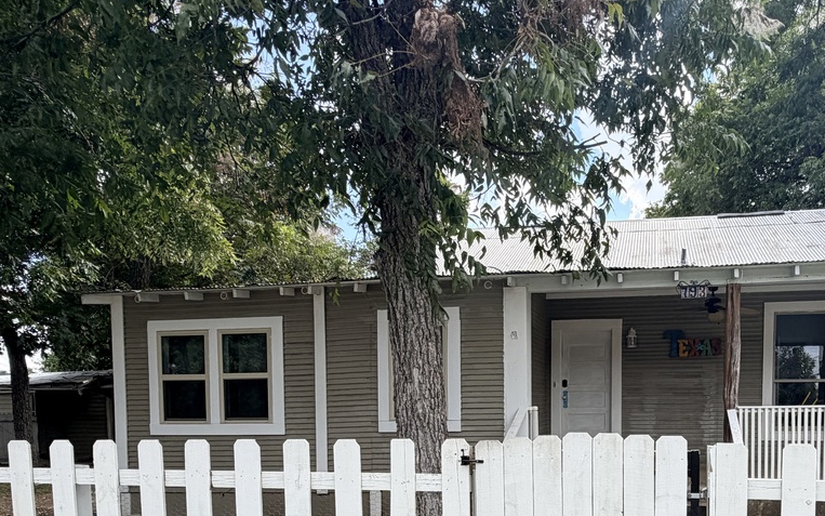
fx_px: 630
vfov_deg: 41.0
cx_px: 567
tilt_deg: -4.3
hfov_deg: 64.3
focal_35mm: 28
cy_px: 468
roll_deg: +1.3
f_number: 2.2
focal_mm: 2.22
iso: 40
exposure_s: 1/644
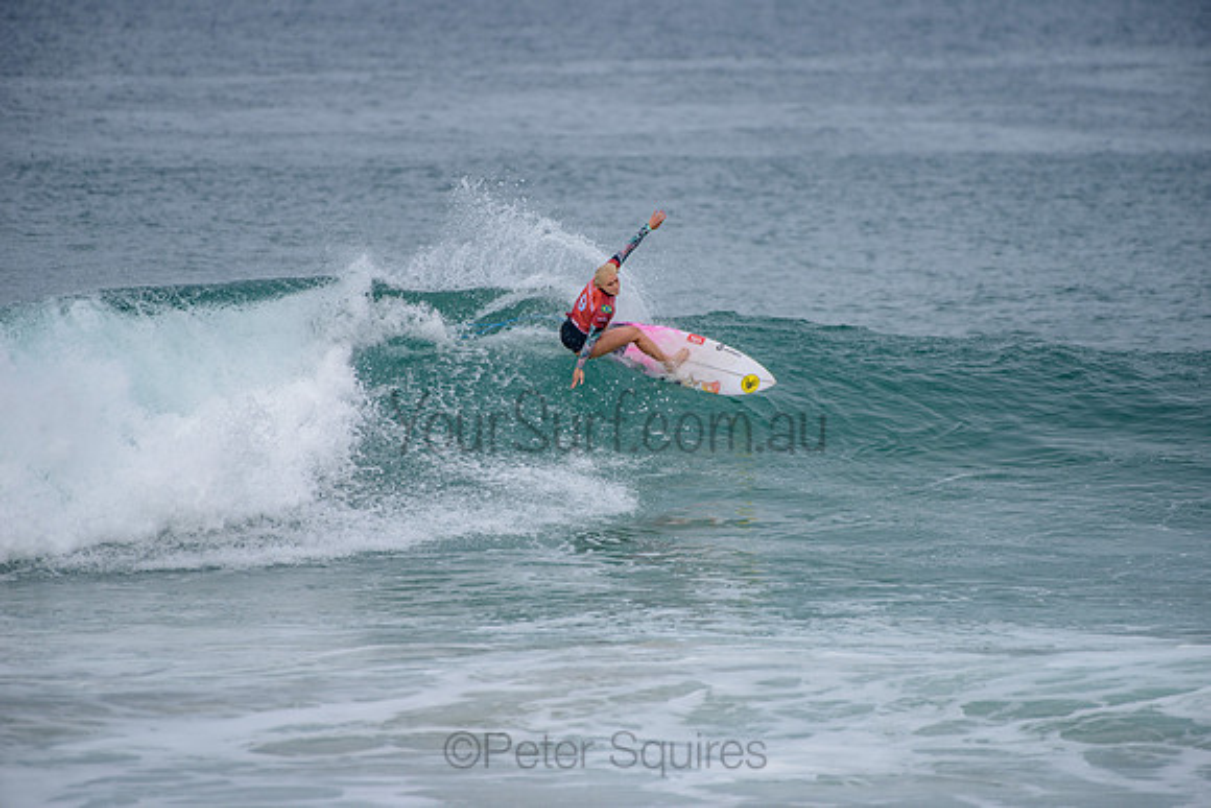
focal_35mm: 500
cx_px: 606
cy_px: 404
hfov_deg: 4.1
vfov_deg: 2.8
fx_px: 16823
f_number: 5.6
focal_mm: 500
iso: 250
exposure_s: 1/2000
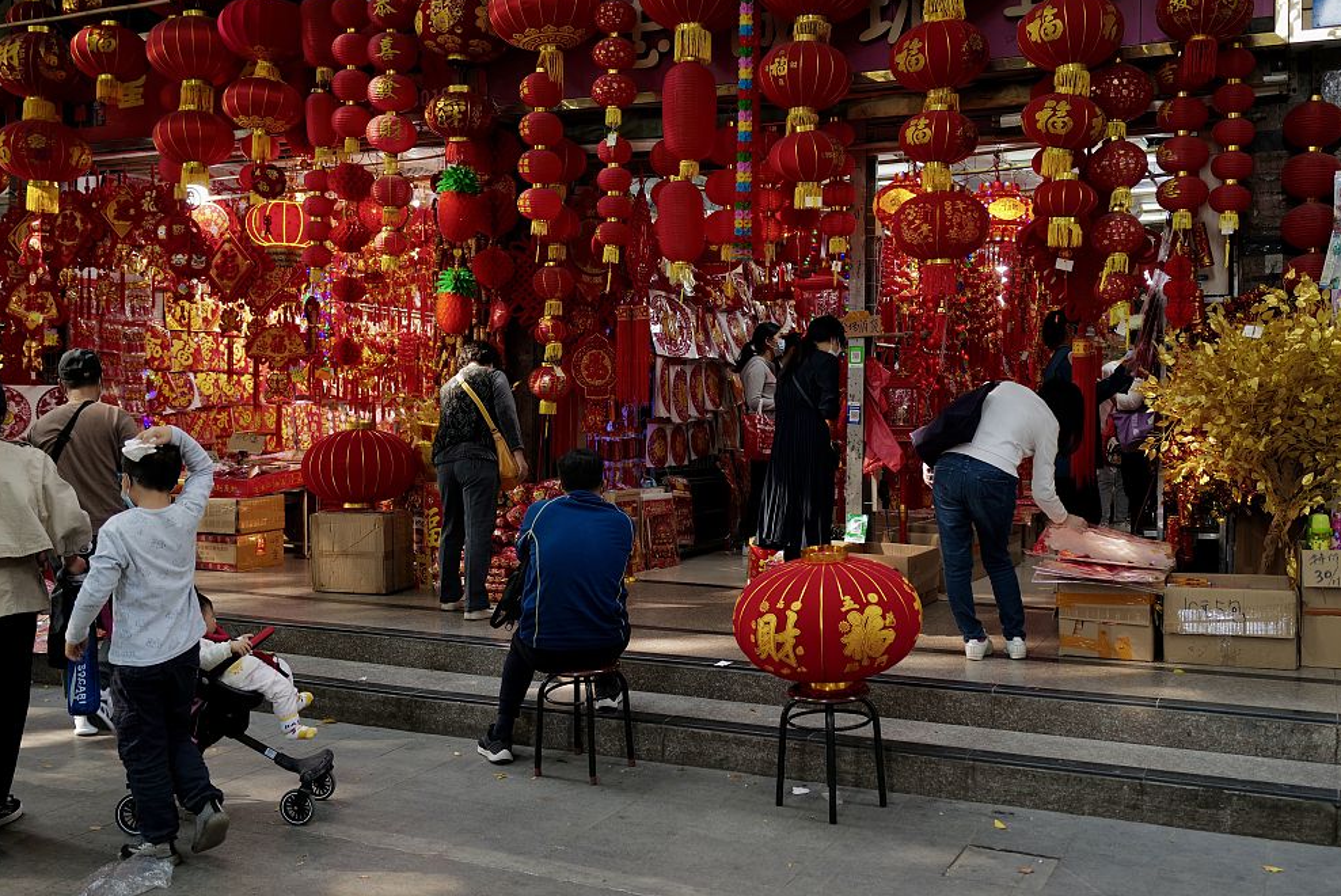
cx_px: 611
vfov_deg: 38.8
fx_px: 1267
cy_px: 377
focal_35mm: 34
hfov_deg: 55.7
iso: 200
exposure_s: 1/200
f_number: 2.2
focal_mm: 28
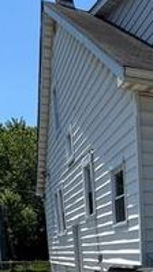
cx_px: 163
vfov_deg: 32.2
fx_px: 368
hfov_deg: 22.4
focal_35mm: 51
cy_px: 341
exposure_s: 1/2273
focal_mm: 2.22
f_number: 2.2
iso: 50
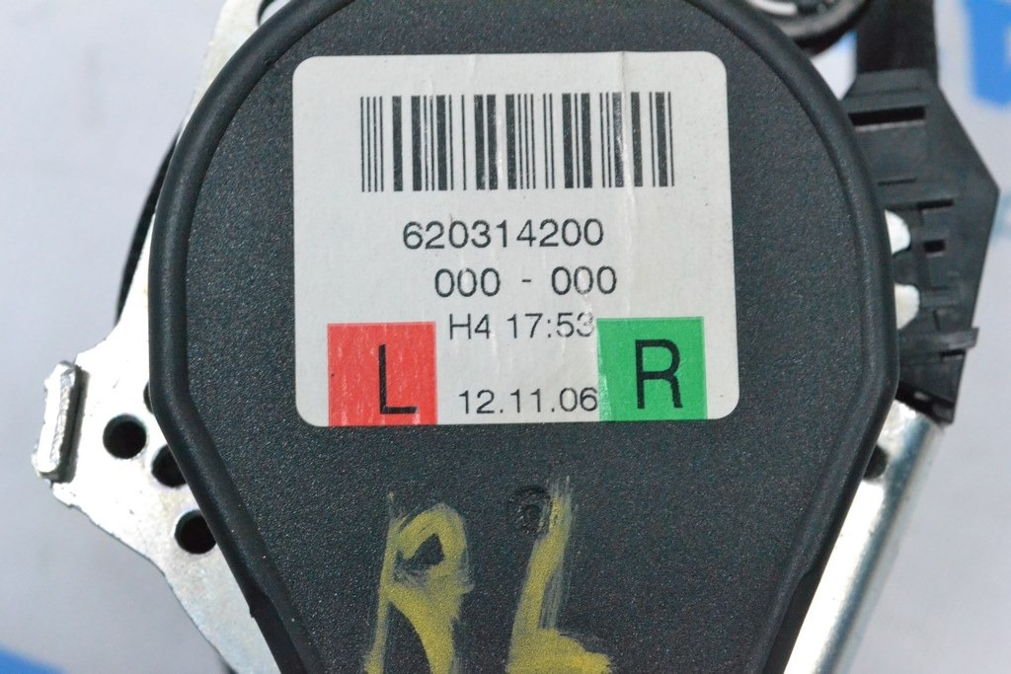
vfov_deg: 16.6
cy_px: 337
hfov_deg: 24.6
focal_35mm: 82
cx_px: 506
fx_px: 2317
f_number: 11
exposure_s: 1/160
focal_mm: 55
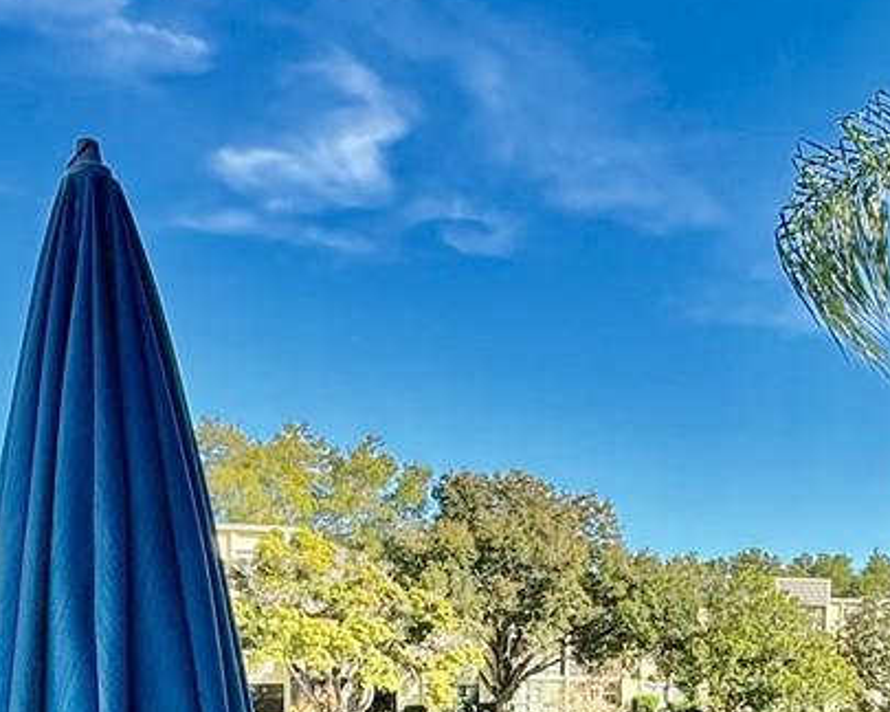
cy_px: 828
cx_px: 527
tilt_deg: -6.7
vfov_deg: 25.5
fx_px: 1422
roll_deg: -0.2
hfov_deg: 34.6
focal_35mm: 54
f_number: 2.2
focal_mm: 2.22
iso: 50
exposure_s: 1/741
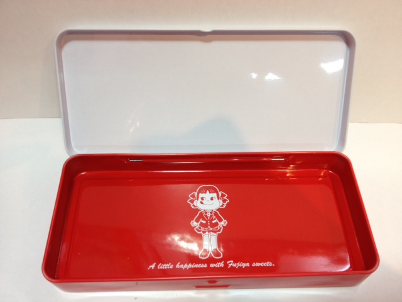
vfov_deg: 40.7
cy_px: 151
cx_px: 201
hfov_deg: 52.6
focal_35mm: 35
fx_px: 406
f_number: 2.4
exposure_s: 1/30
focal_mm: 4.28
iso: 80
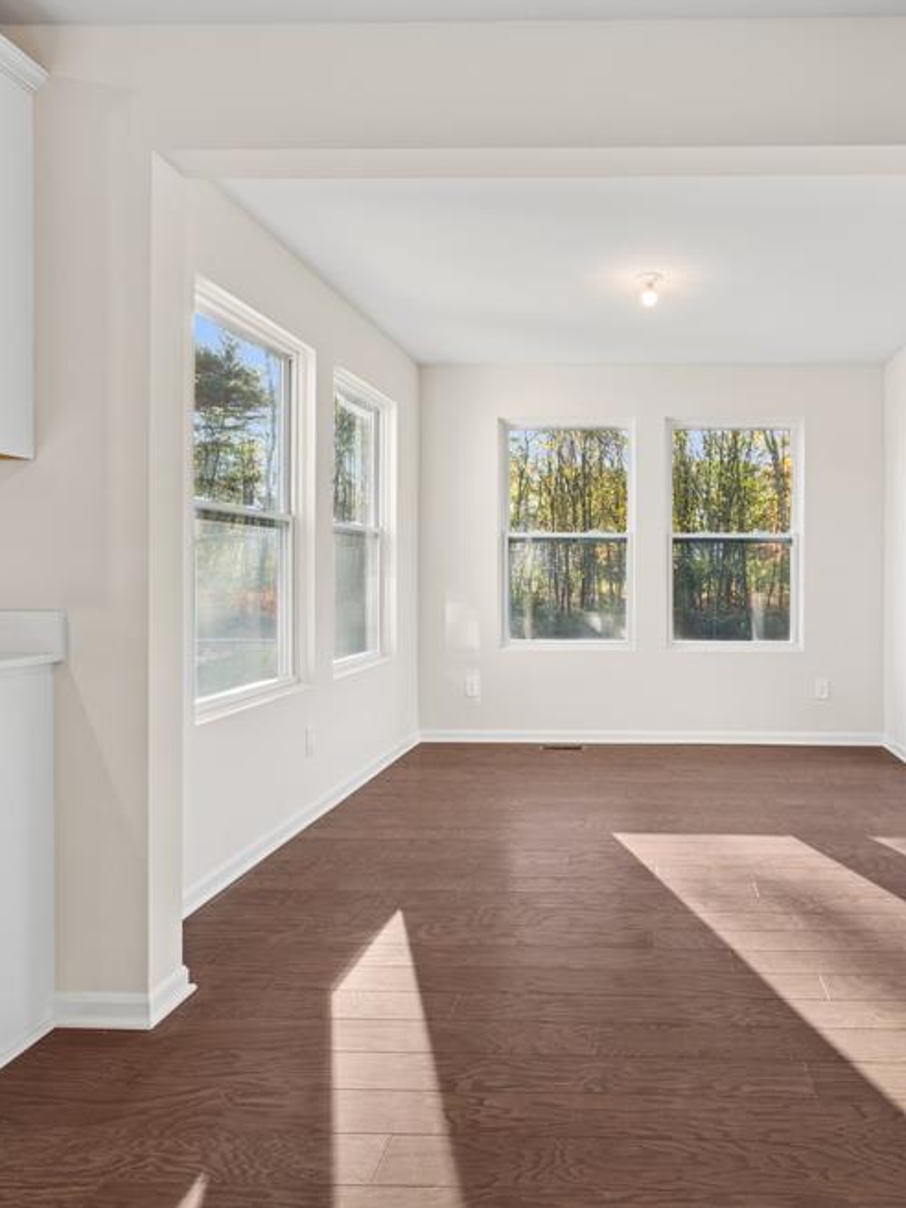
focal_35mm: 21
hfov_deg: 61.0
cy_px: 588
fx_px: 733
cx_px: 643
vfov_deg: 79.0
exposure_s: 1/1.67
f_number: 9
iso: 100
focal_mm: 14
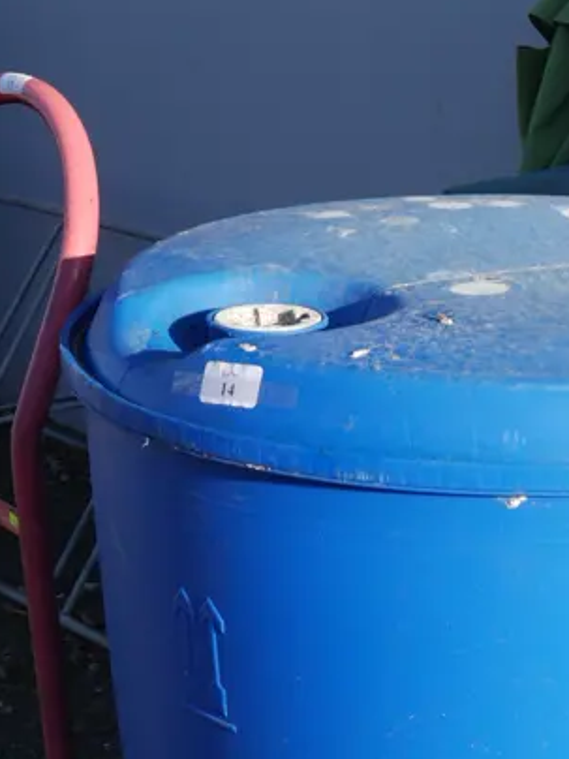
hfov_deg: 19.7
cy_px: 855
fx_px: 1556
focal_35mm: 71
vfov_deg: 25.2
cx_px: 640
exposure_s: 1/400
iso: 200
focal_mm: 14
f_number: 6.3
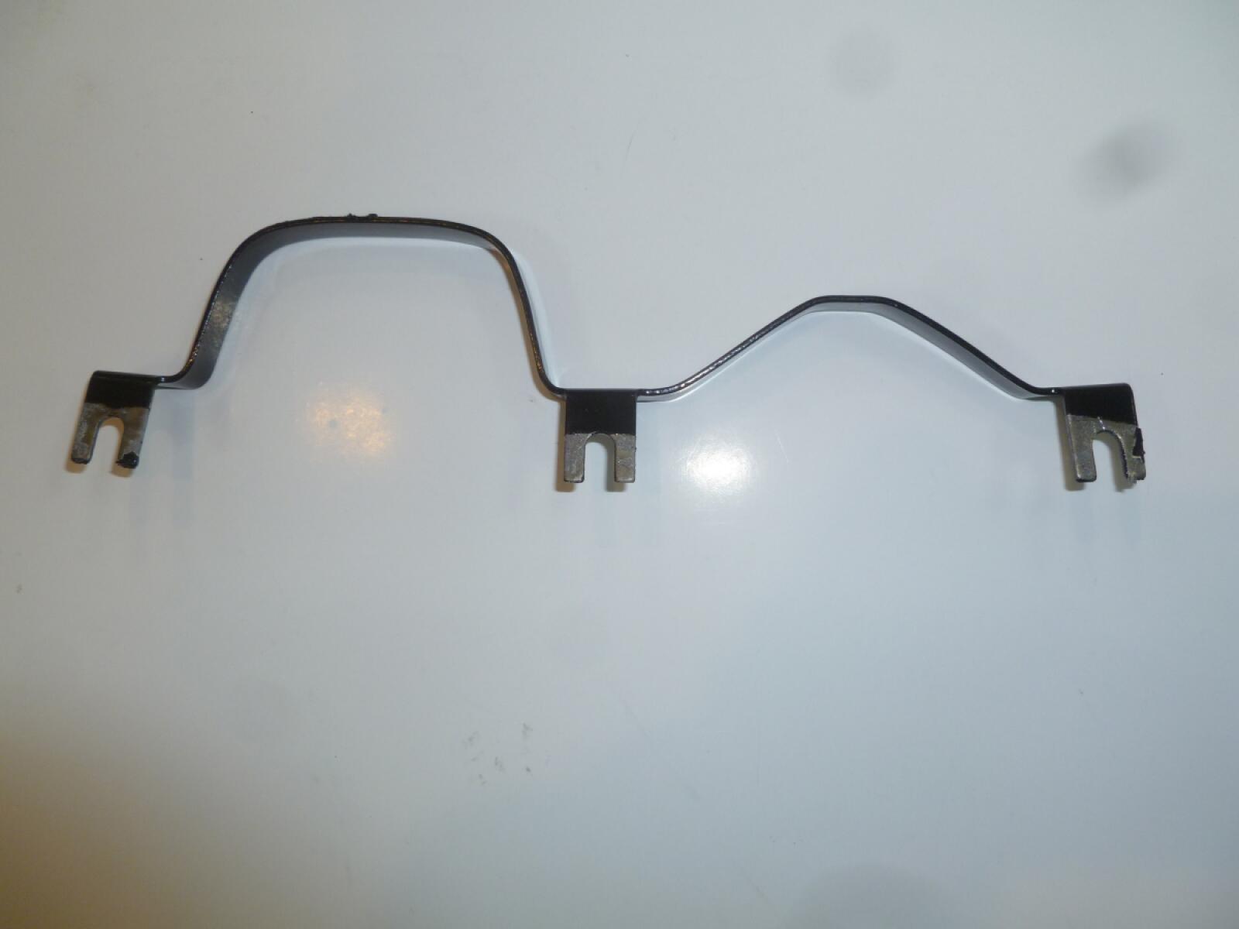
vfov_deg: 49.7
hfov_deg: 63.4
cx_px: 620
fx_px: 1002
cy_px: 464
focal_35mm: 28
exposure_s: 1/30
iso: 100
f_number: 3.3
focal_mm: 5
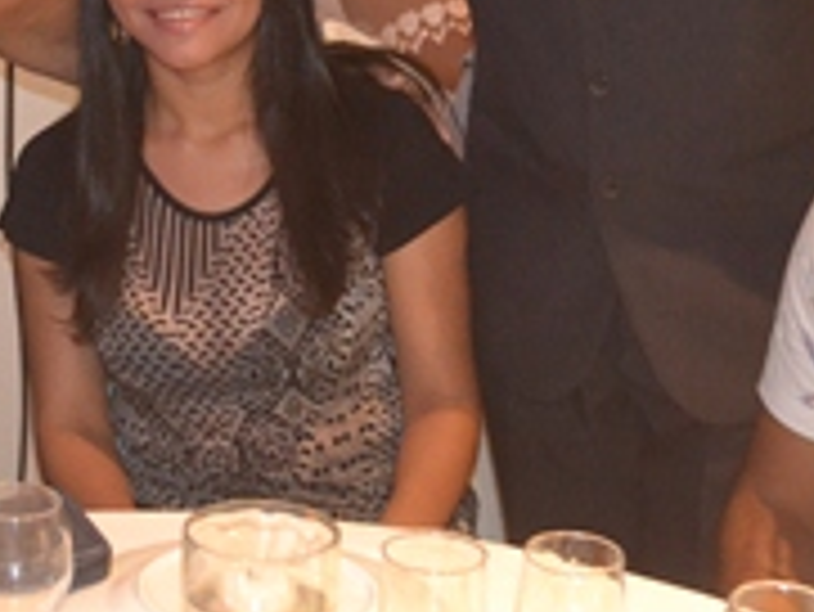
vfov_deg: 14.4
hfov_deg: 18.9
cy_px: 115
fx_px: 2400
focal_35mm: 102
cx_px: 72
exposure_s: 1/60
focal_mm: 20
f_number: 3.8
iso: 2800
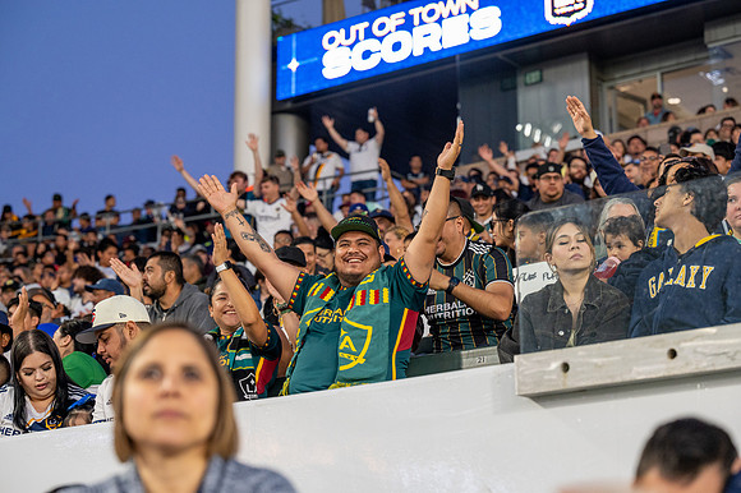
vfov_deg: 15.9
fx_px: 1769
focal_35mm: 86
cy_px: 246
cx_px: 370
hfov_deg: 23.7
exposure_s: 1/320
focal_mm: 86
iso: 3200
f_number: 4
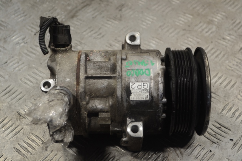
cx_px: 121
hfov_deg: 31.9
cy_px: 80
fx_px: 423
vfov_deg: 21.5
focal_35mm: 63
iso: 110
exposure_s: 1/30
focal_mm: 42
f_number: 5.3
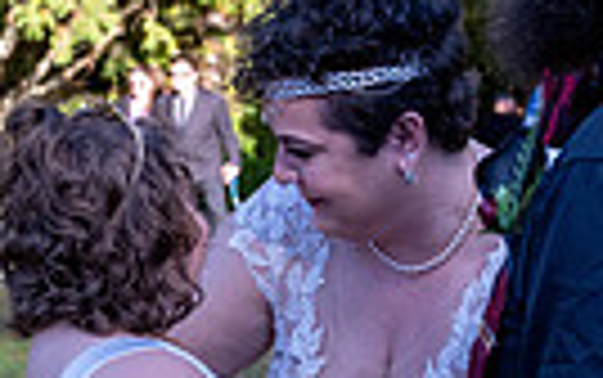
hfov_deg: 21.6
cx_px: 277
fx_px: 1579
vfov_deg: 13.3
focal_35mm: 96
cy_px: 446
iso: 5000
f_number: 4
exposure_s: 1/8000
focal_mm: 28
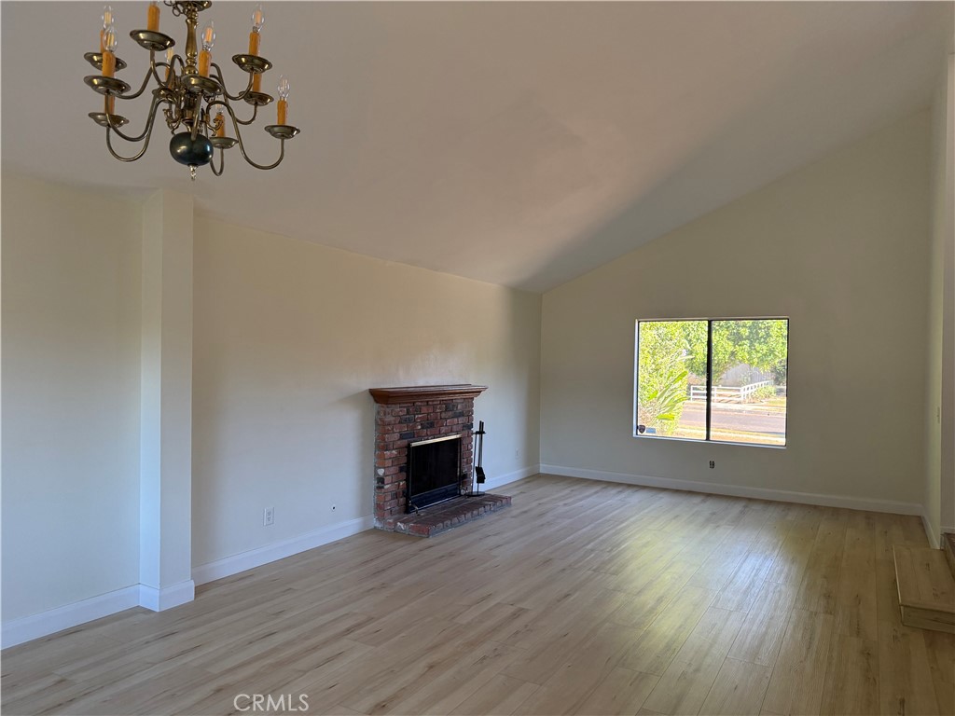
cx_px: 478
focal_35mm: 24
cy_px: 358
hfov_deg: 71.6
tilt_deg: +0.1
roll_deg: -1.1
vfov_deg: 56.8
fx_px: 662
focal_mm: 6.76
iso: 200
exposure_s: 1/180
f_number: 1.78
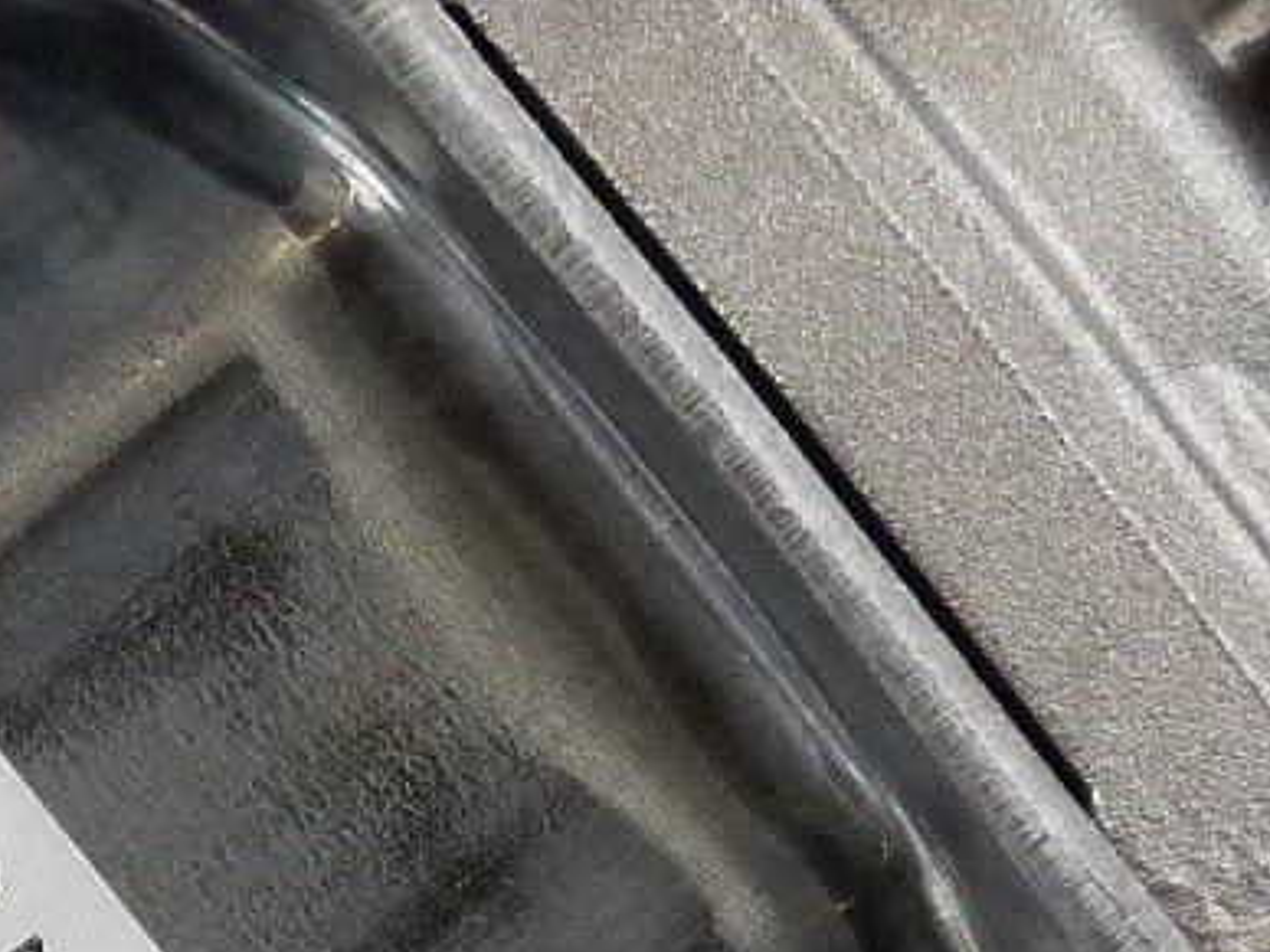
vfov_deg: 3.7
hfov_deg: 4.9
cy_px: 1665
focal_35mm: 402
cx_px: 43
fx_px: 14749
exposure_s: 1/200
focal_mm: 14.1
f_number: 3.3
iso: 200
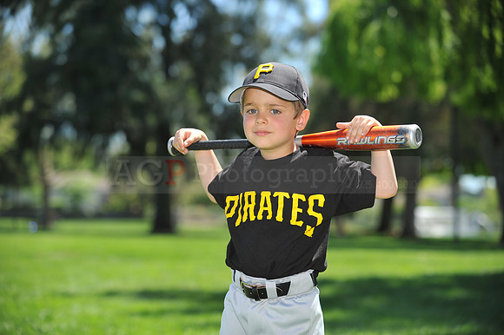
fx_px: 1399
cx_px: 252
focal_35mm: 100
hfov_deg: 20.4
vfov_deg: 13.7
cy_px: 168
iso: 200
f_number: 4
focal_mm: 100
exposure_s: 1/1000
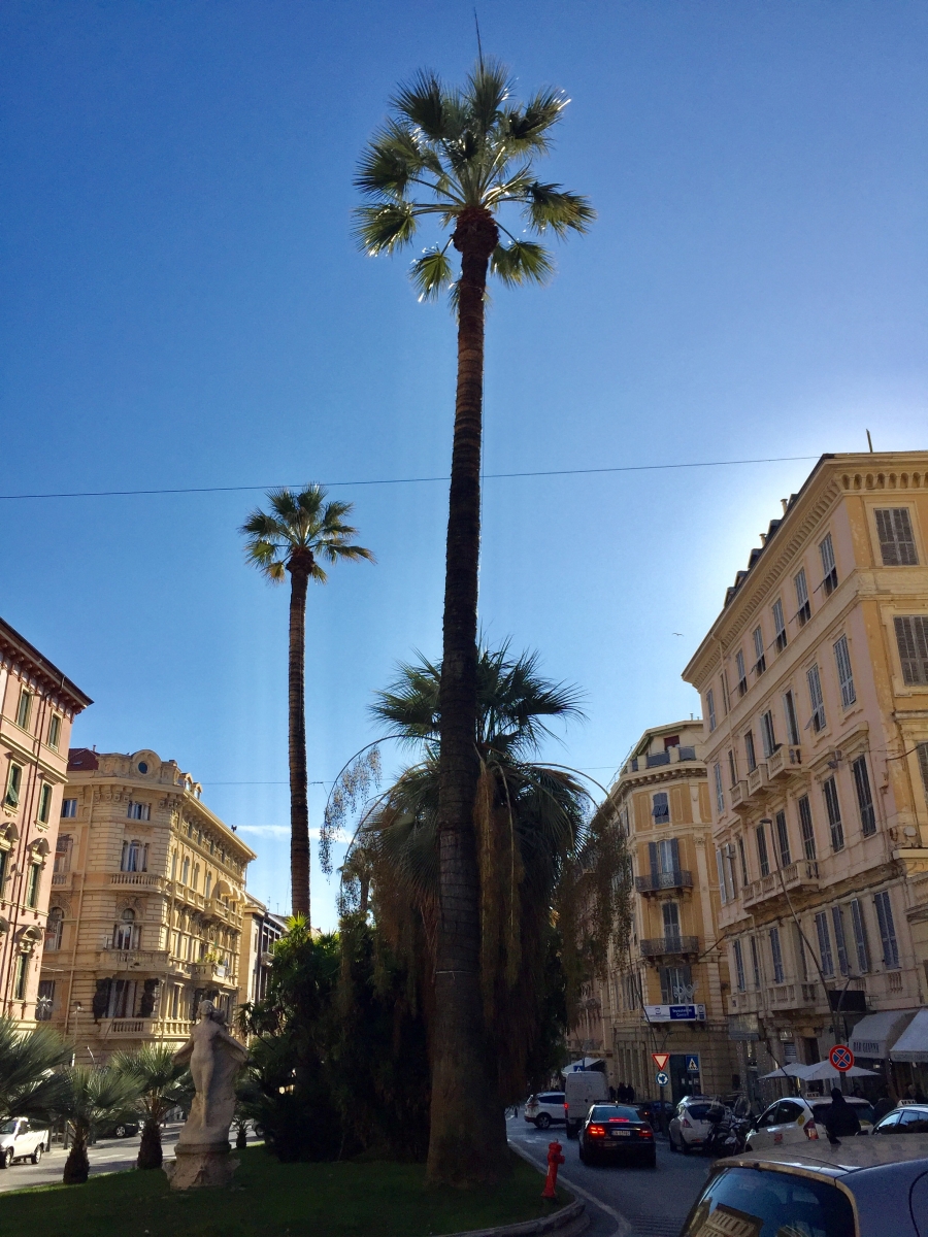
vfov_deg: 61.7
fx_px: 1037
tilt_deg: +21.3
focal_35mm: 29
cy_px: 618
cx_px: 464
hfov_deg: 48.2
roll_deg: +0.1
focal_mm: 4.15
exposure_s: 1/3300
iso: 32
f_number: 2.2
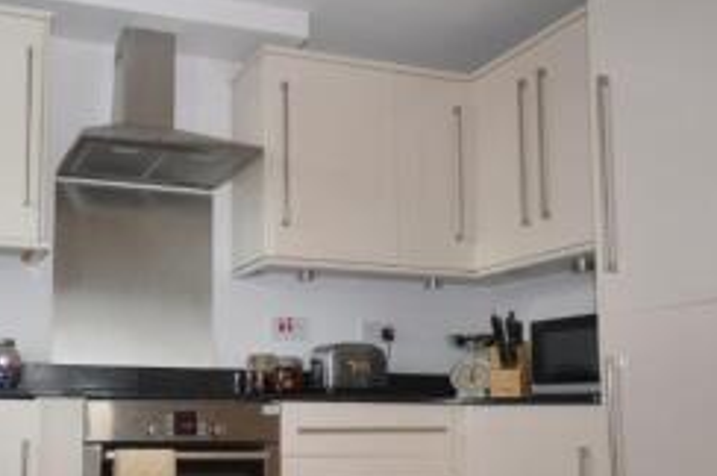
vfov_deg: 32.1
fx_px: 815
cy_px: 336
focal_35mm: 41
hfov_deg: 45.3
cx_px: 156
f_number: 4.8
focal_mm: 14
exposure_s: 1/60
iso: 720
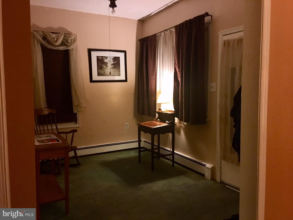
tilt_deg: -3.2
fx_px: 245
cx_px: 146
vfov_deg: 48.2
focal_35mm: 29
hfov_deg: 61.7
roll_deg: +0.7
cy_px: 110
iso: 100
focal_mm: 4.15
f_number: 2.2
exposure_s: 1/4
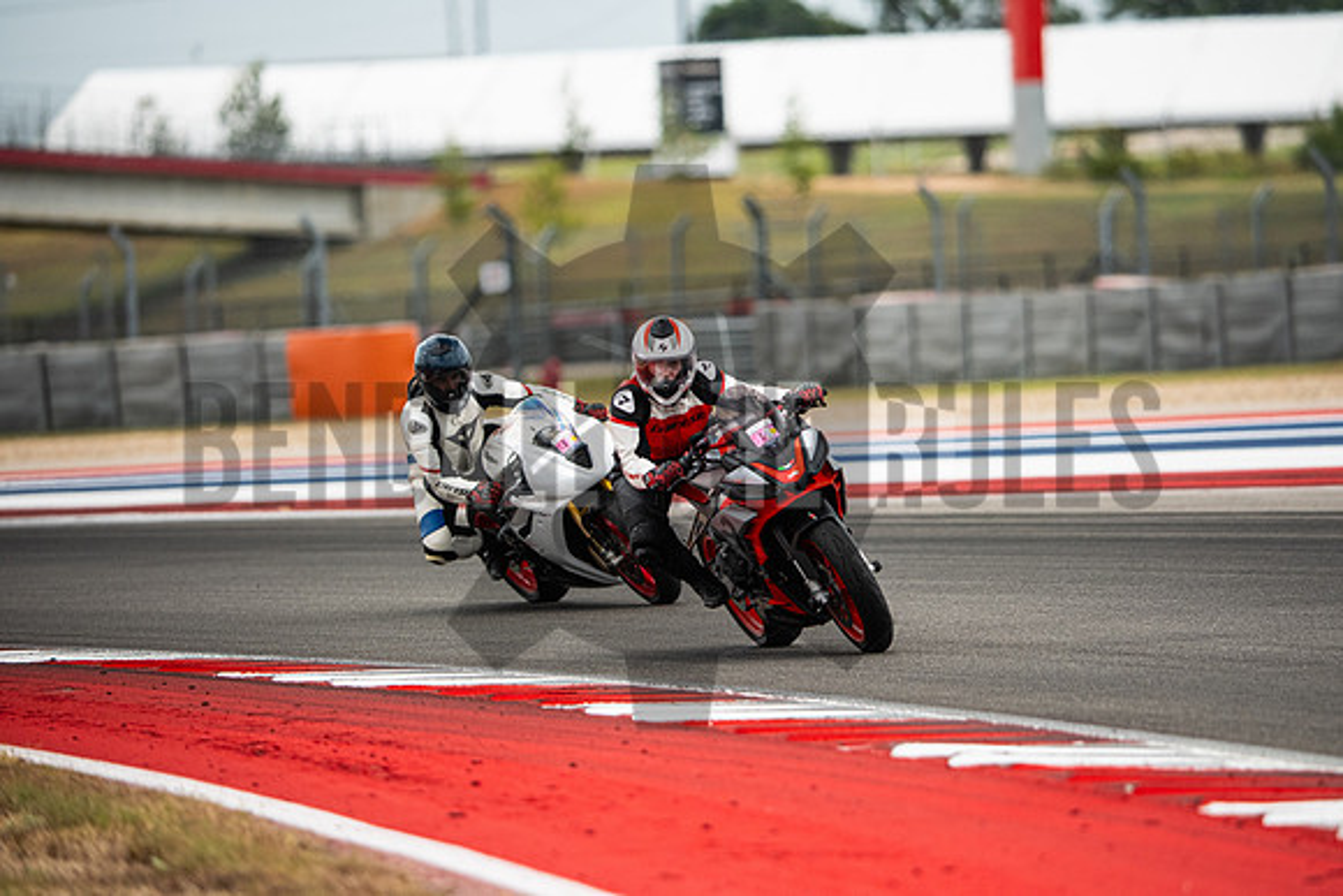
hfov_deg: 6.9
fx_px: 11194
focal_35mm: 300
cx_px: 672
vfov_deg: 4.6
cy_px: 448
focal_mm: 200
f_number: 2
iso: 500
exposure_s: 1/5000
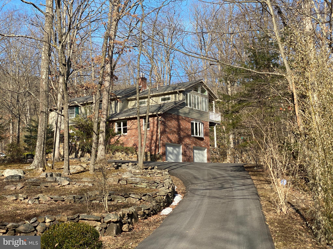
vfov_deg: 28.0
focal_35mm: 52
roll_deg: +1.4
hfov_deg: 36.8
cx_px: 166
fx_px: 500
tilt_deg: +9.8
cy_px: 124
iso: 20
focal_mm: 6
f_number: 2
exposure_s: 1/727
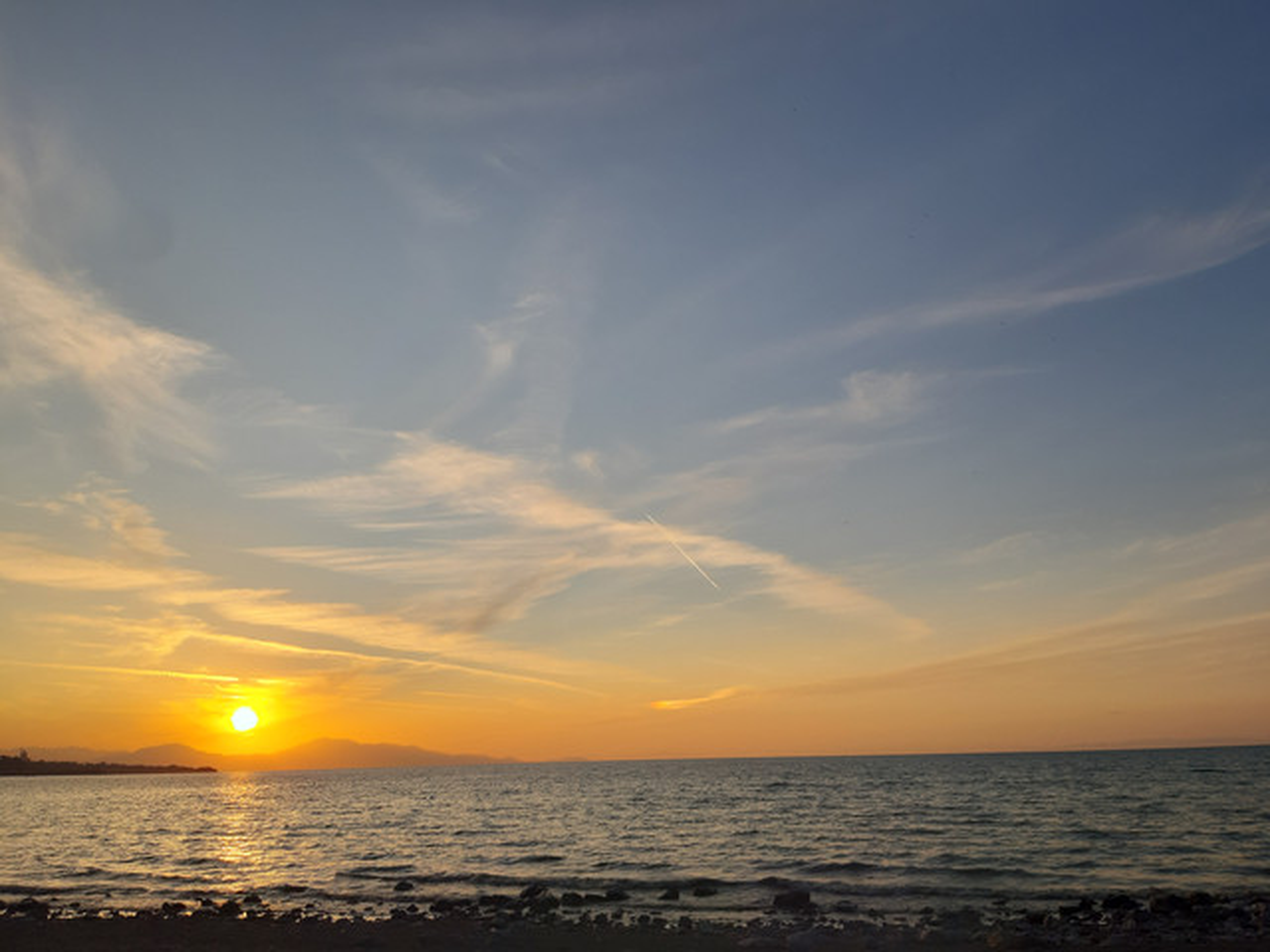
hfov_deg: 65.3
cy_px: 476
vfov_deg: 51.4
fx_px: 991
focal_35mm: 27
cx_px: 635
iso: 40
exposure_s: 1/1062
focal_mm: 3.93
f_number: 1.7
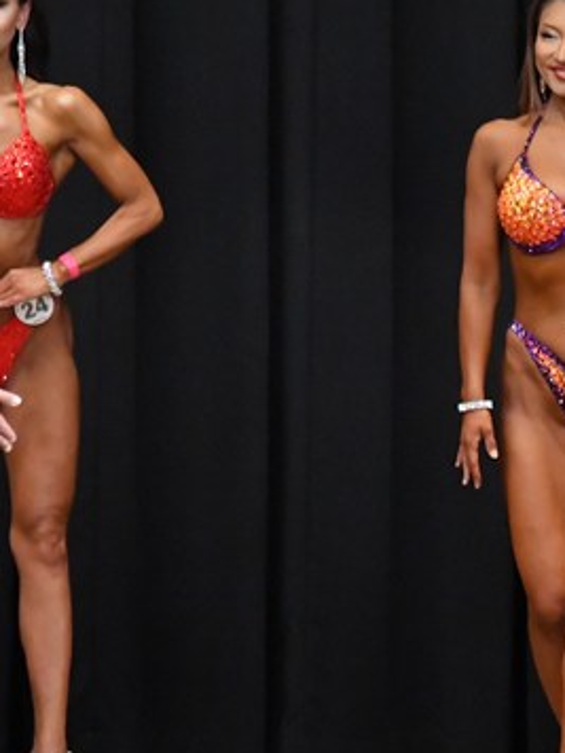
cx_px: 752
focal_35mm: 534
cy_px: 391
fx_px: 11621
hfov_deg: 2.8
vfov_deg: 3.7
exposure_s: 1/400
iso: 8000
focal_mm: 170
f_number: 5.6
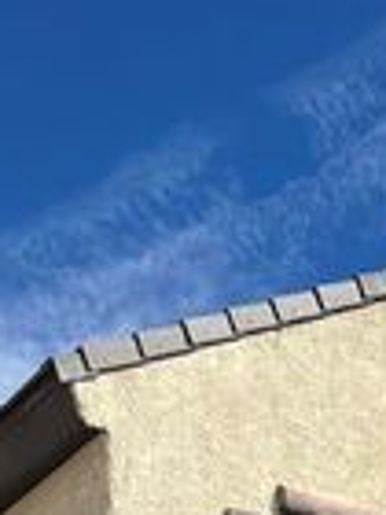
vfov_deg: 13.0
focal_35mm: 124
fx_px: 1844
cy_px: 1139
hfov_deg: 12.0
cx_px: 176
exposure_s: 1/5882
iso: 50
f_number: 1.5
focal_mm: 5.7
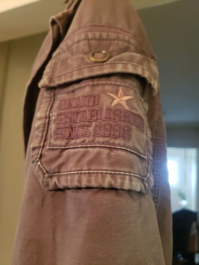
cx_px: 100
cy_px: 132
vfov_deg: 67.3
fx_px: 199
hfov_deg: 53.1
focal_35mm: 26
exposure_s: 1/14
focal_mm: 4.3
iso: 250
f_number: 1.5
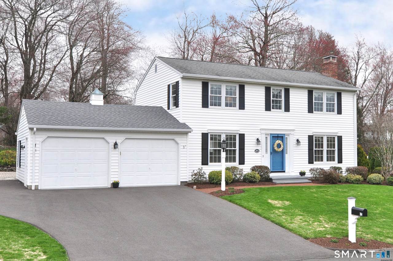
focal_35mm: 30
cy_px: 130
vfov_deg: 43.5
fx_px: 327
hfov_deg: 62.0
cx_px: 196
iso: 400
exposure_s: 1/250
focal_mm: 20
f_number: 8
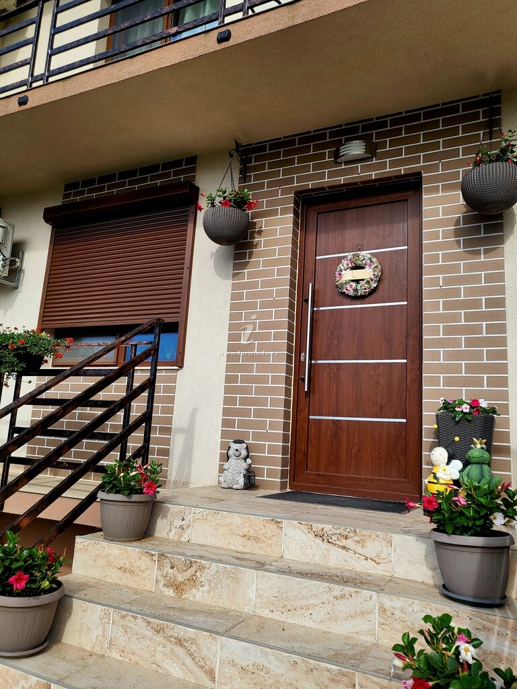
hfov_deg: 53.1
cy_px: 344
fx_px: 518
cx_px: 258
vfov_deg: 67.3
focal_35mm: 26
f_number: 1.8
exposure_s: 1/1667
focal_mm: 4.25
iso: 50
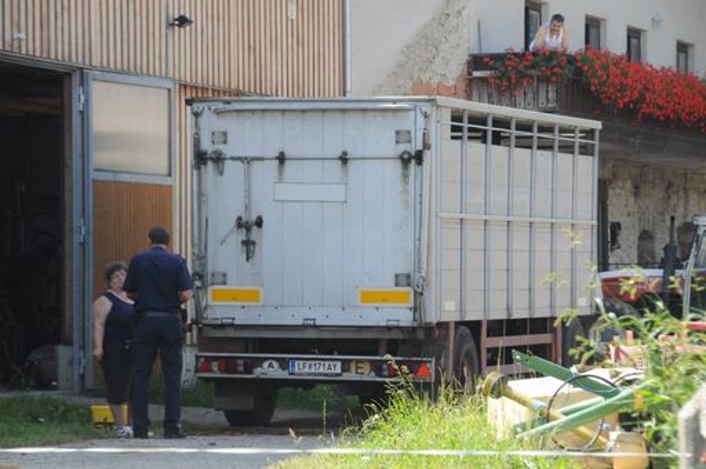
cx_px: 353
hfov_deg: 10.6
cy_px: 234
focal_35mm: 195
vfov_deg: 7.0
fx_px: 3819
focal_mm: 130
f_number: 11
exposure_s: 1/500
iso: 1250
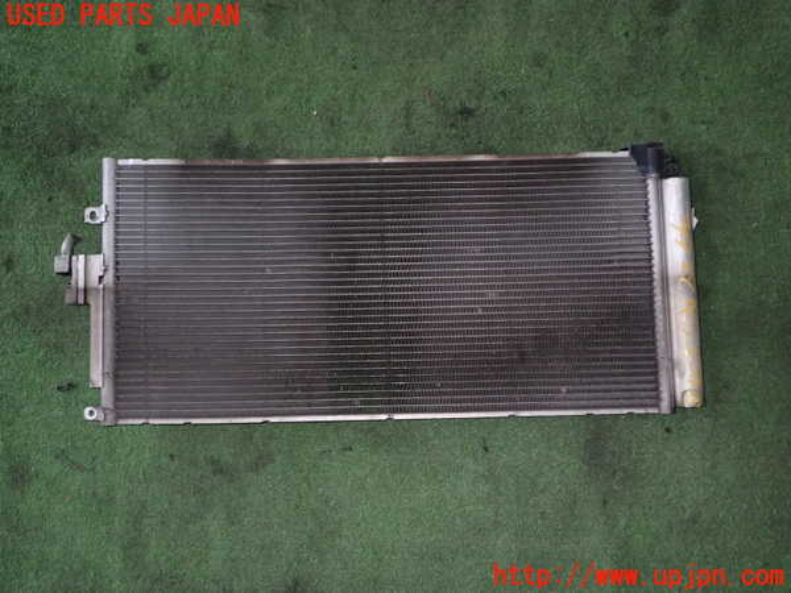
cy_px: 296
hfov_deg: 56.8
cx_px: 396
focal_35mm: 32
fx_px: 731
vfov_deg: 44.2
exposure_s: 1/30
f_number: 7.1
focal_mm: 5.79
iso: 400
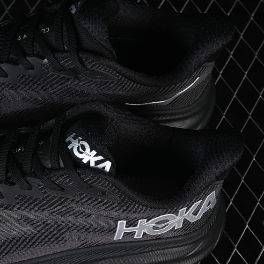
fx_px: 1053
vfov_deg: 14.3
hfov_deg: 14.2
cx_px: 48
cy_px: 141
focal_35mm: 122
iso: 160
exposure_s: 1/50
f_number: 6.3
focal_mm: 50
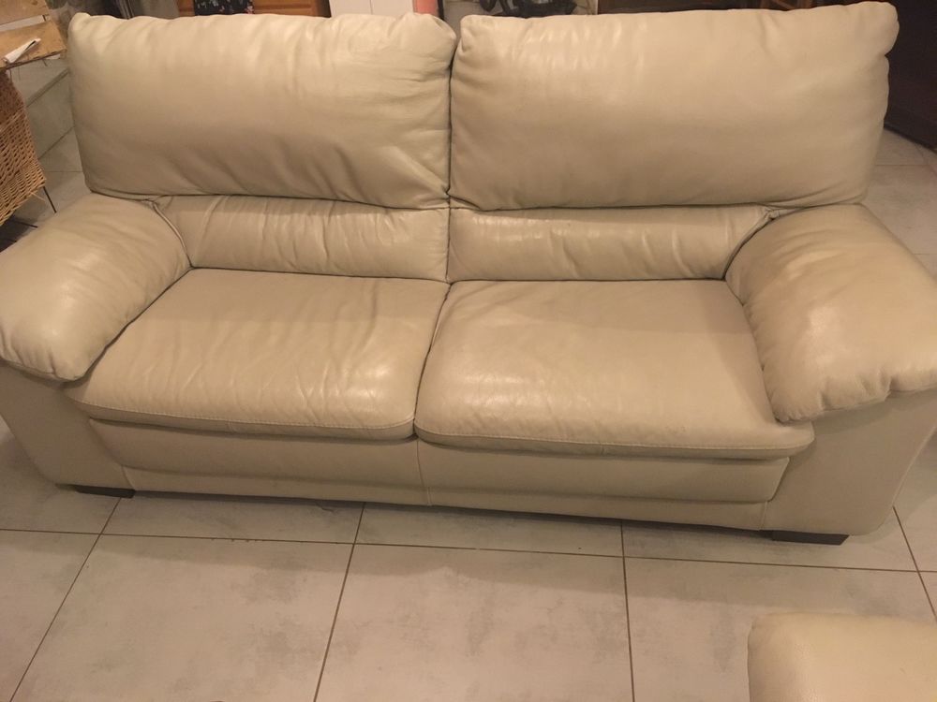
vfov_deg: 48.2
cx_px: 468
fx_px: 785
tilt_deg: -37.2
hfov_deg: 61.7
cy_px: 351
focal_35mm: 29
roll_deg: +3.9
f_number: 2.2
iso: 400
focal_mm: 4.15
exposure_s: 1/17
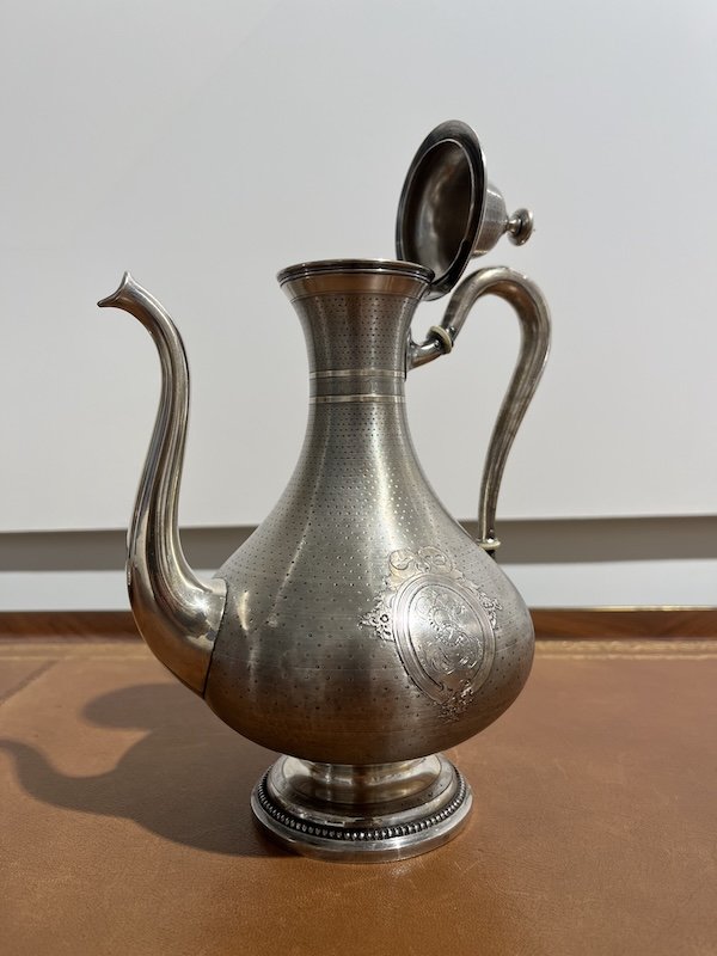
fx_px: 718
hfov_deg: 53.1
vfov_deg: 67.3
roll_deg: +2.0
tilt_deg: -3.6
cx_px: 358
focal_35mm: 26
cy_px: 478
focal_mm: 5.1
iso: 40
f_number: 1.6
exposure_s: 1/97
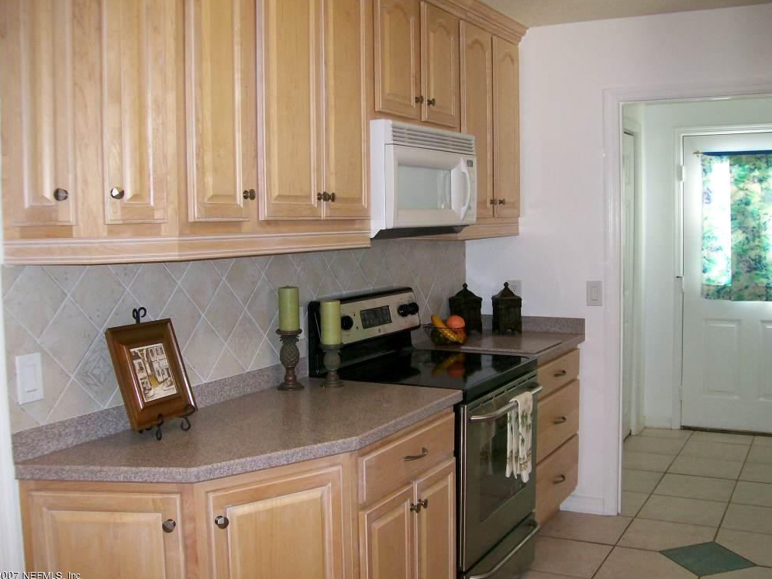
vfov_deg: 38.7
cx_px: 381
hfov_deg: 50.1
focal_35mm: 37
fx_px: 825
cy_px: 288
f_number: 2.7
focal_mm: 6
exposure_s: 1/64
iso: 140
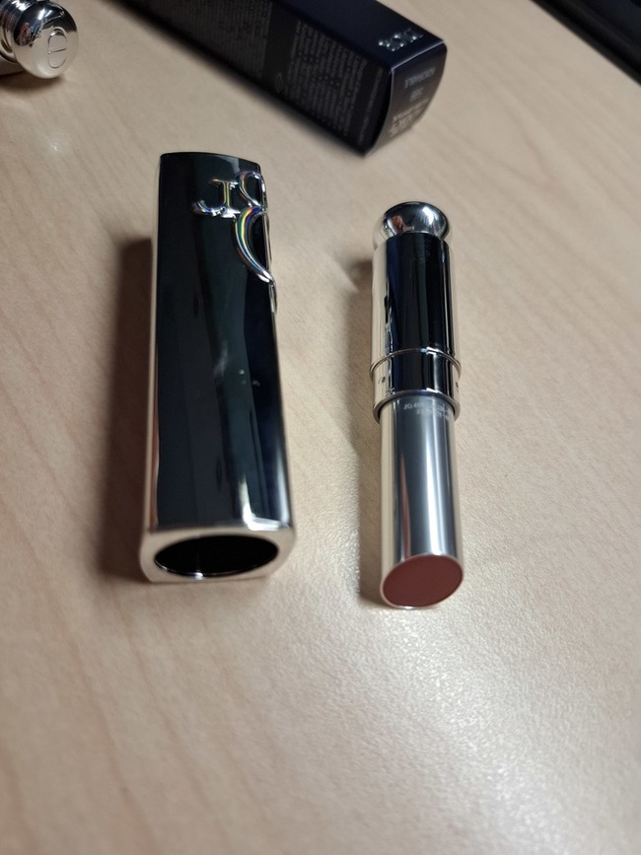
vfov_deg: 73.9
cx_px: 320
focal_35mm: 23
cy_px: 428
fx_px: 568
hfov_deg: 58.9
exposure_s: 1/100
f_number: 1.8
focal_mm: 5.54
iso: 160
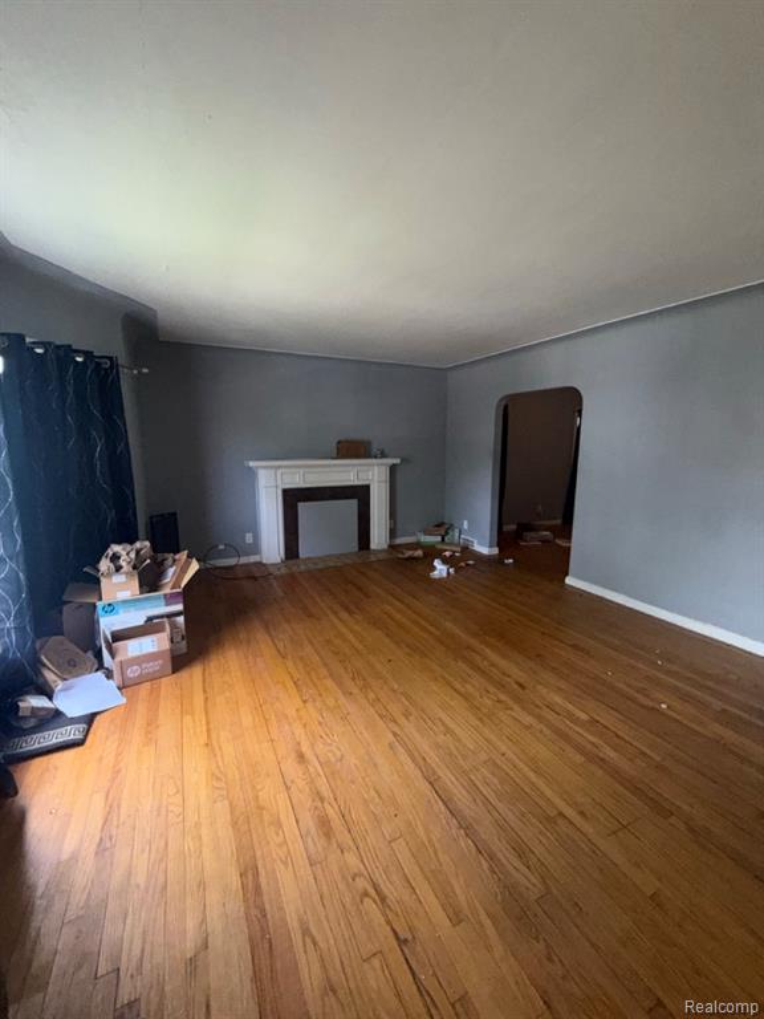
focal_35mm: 14
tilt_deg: -8.6
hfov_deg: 85.7
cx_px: 382
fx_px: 412
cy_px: 510
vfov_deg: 102.1
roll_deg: -0.7
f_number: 2.2
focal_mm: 2.22
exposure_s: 1/84
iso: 160
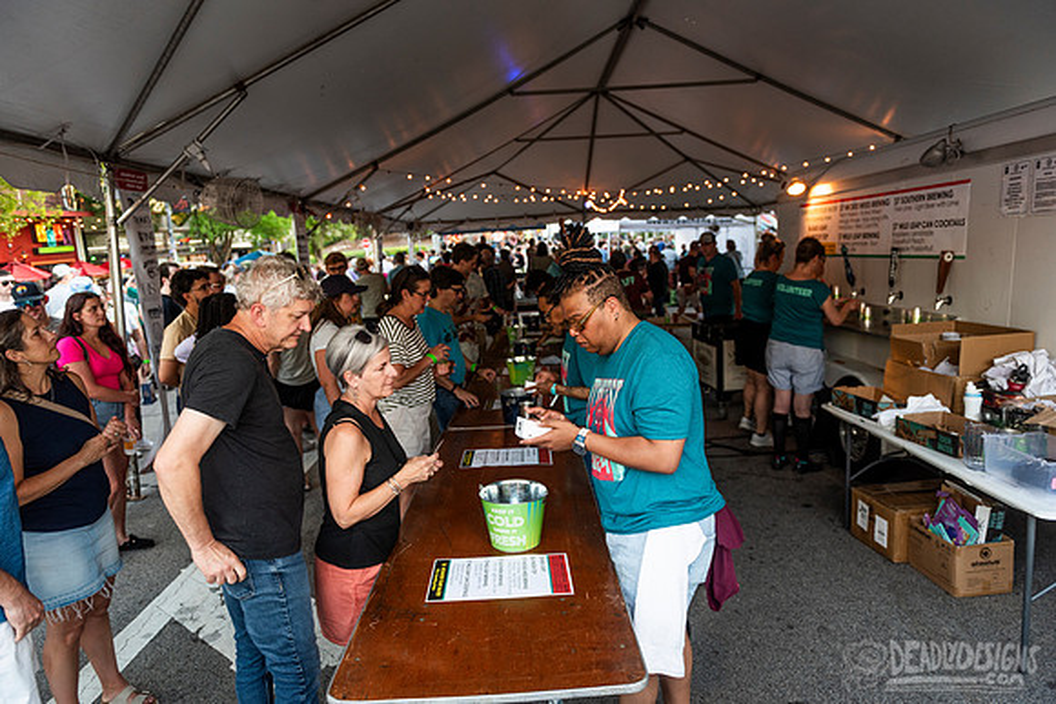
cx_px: 528
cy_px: 352
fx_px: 704
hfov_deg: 73.7
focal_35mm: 24
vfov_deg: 53.2
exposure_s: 1/160
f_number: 3.2
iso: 200
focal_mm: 24
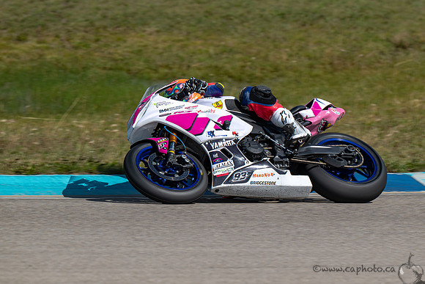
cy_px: 125
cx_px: 270
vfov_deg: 3.4
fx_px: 4797
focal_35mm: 406
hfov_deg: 5.1
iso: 125
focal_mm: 320
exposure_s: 1/800
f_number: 8
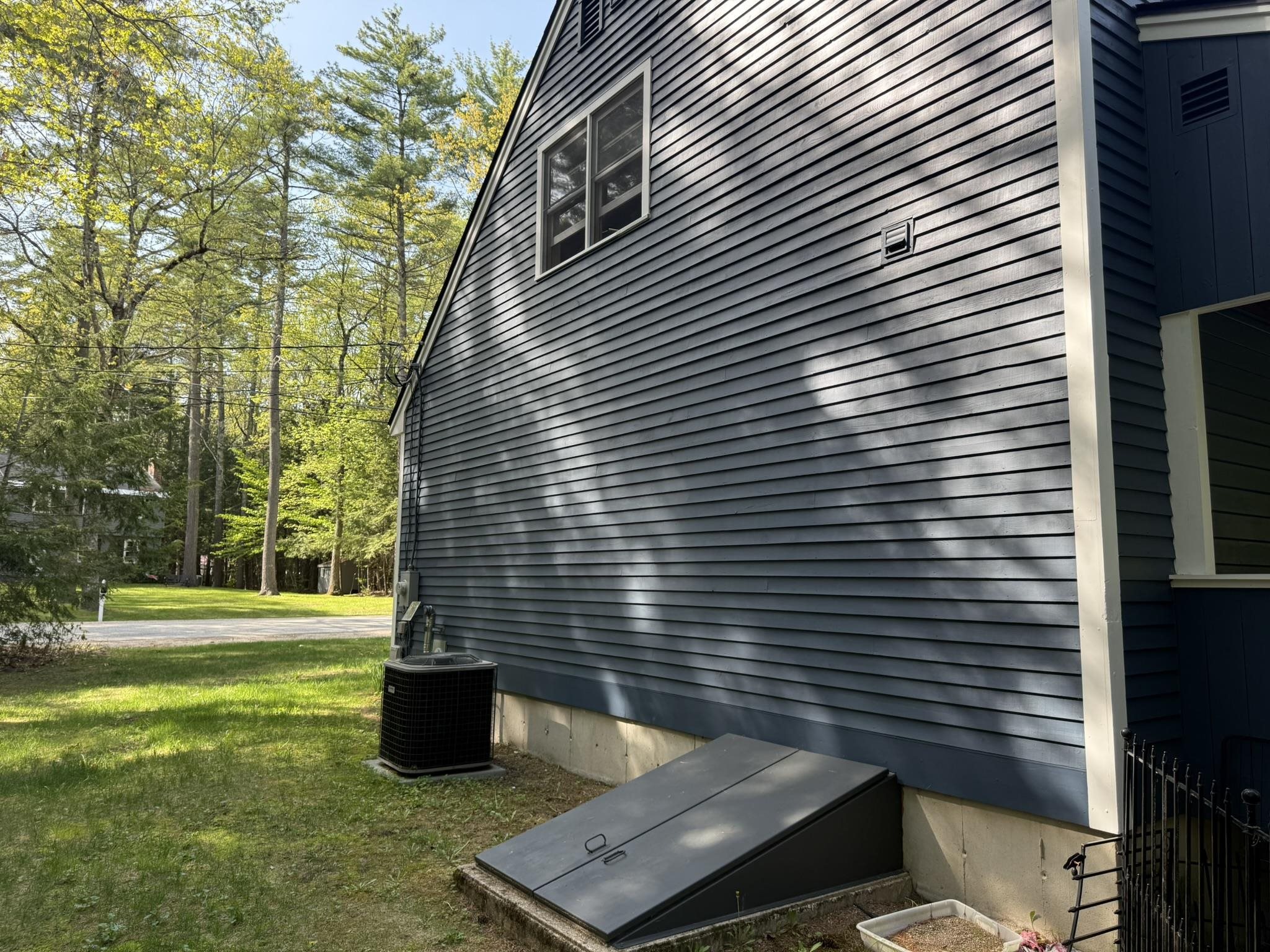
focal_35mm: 24
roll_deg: +0.0
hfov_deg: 71.6
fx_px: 881
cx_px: 635
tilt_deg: +7.7
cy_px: 476
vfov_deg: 56.8
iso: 100
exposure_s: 1/643
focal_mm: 6.76
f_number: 1.78
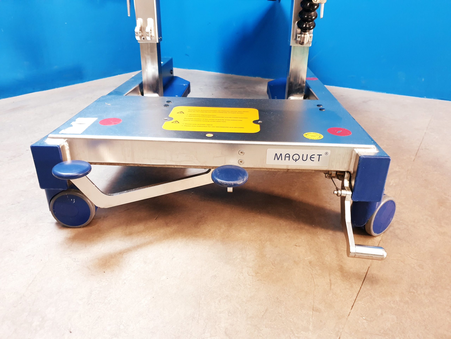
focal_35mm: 26
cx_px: 226
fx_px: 339
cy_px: 170
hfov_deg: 67.3
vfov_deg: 53.1
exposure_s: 1/50
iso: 320
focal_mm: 4.3
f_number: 1.5
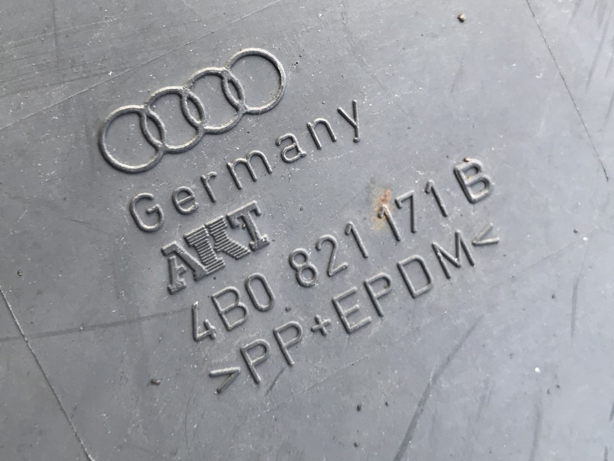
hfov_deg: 63.4
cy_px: 230
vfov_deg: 49.7
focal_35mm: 28
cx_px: 307
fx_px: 497
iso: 32
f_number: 1.8
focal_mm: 3.99
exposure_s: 1/100
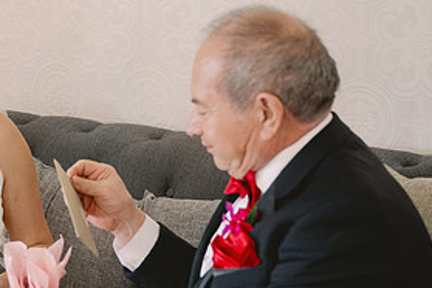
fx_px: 1320
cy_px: 238
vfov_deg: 12.4
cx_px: 59
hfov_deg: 18.3
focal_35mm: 110
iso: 1600
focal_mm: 53
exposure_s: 1/200
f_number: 2.8
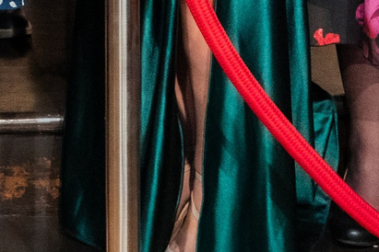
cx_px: -84
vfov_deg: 5.6
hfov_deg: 8.9
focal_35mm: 229
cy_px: -521
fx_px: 2411
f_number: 4
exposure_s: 1/160
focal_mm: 33.4
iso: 2500
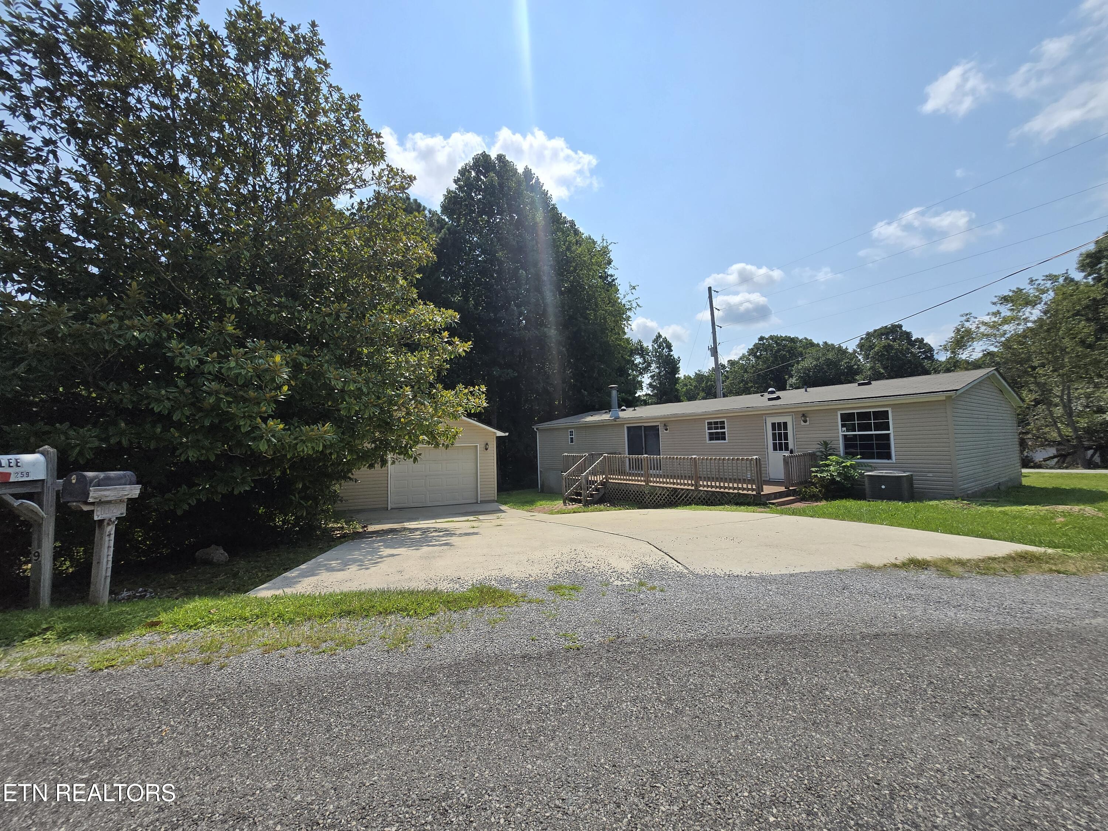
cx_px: 554
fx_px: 416
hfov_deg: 106.2
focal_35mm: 13
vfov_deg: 89.9
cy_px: 416
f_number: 2.2
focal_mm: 1.7
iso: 25
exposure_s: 1/2175
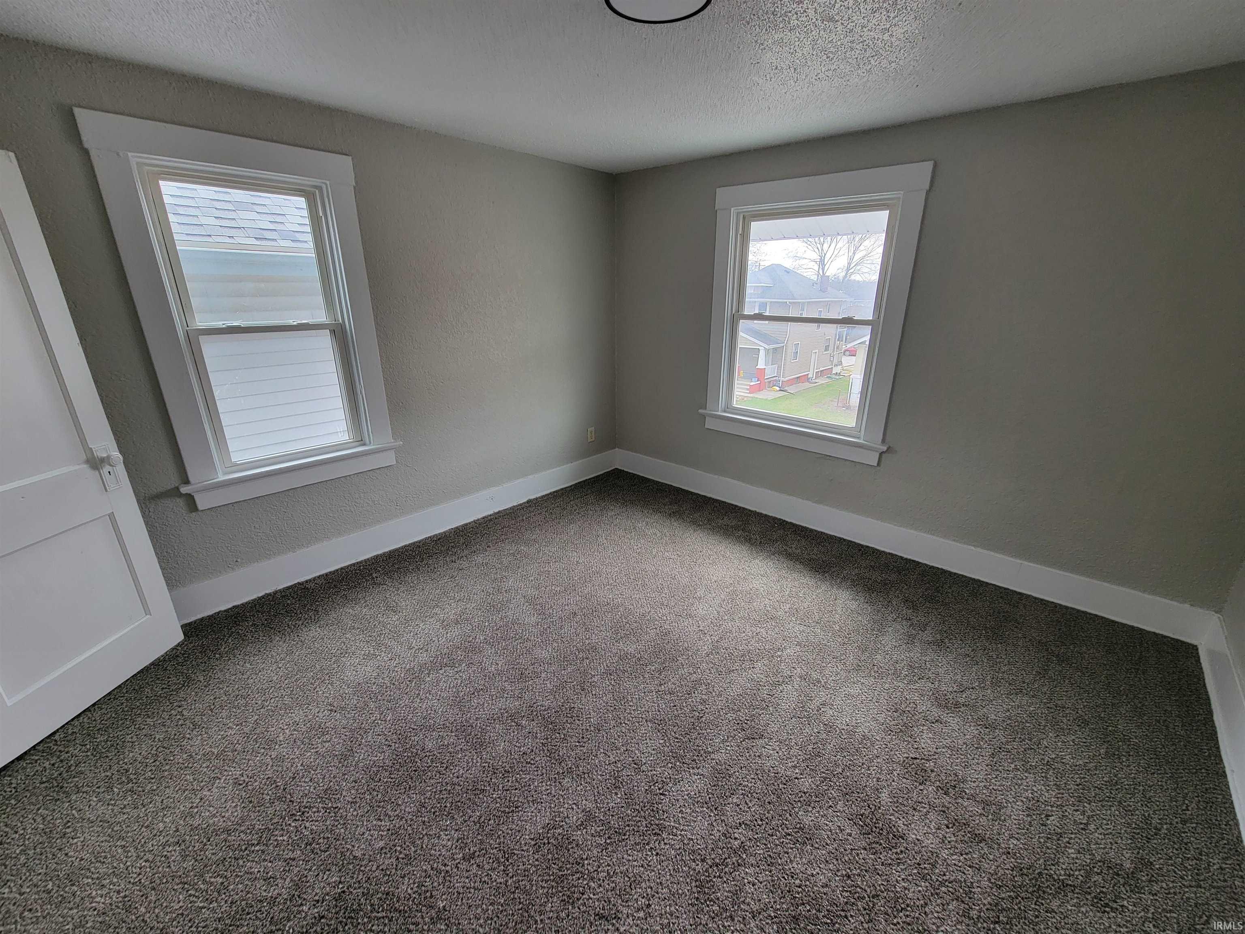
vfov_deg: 89.9
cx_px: 622
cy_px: 467
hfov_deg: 106.2
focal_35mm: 13
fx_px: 468
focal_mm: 2.2
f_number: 2.2
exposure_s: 1/60
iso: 50
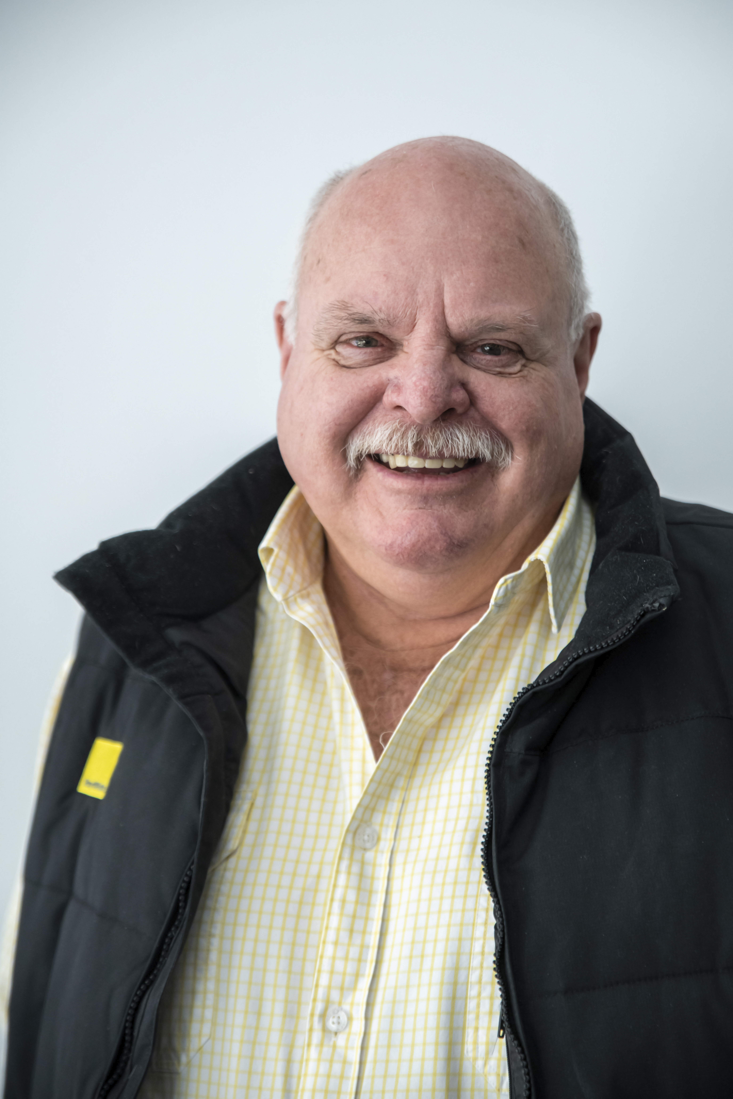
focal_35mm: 70
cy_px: 550
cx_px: 366
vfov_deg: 28.8
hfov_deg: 19.5
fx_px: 2138
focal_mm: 70
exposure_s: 1/320
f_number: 2.8
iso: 640
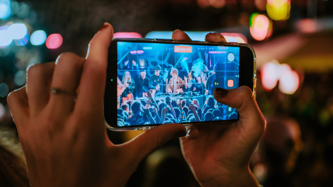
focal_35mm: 43
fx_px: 383
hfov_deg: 47.0
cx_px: 152
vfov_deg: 27.5
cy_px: 99
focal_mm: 25
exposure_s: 1/80
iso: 800
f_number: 1.7
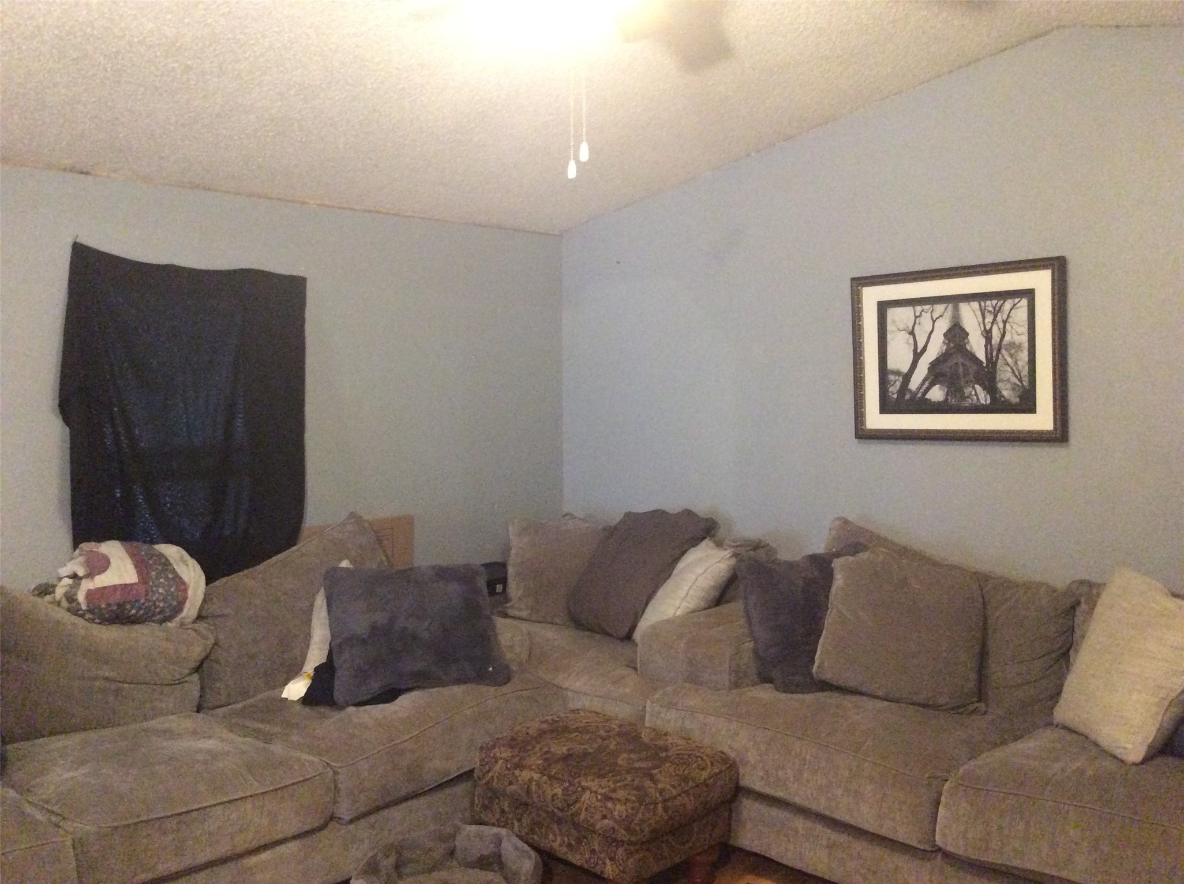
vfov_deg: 44.0
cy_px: 442
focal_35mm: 32
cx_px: 592
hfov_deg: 56.9
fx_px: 1093
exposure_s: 1/15
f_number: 2.4
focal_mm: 3.3
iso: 400
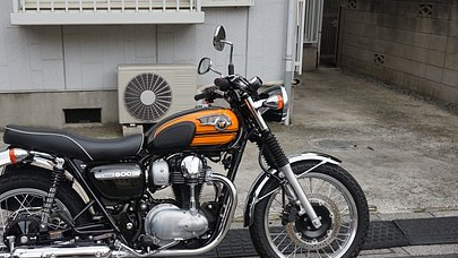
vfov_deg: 26.3
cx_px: 176
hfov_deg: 45.1
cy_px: 183
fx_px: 547
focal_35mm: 45
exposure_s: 1/160
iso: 100
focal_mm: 23
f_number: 5.6
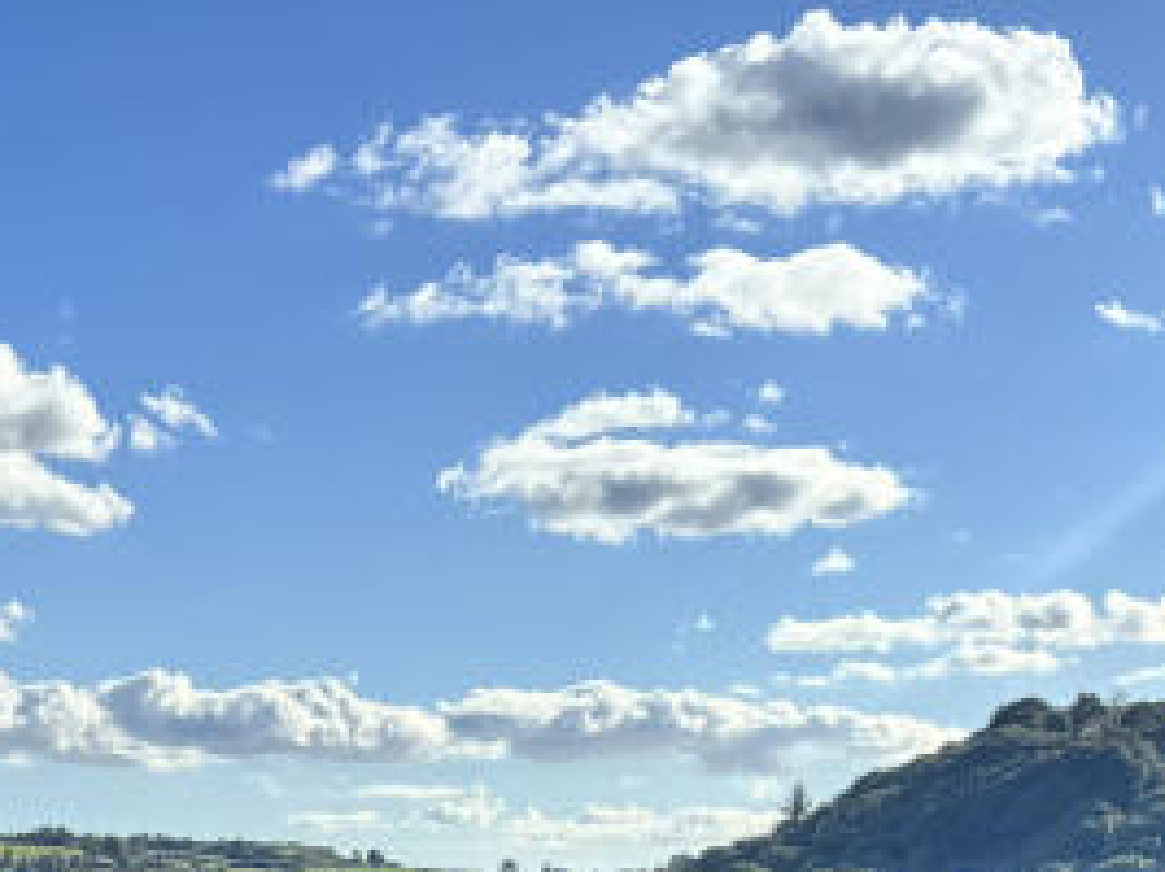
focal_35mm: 92
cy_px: 1670
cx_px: 393
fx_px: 3095
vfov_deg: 13.9
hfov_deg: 21.2
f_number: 1.78
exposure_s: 1/3413
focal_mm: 6.76
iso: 80
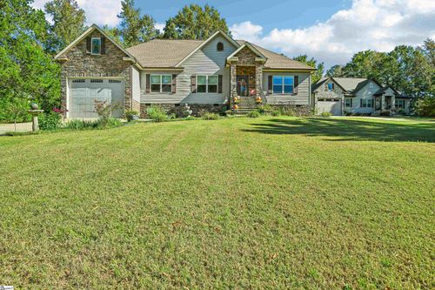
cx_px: 218
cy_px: 145
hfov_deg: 82.6
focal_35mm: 20
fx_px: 248
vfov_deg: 60.7
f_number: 8
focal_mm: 20.5
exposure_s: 1/200
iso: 100
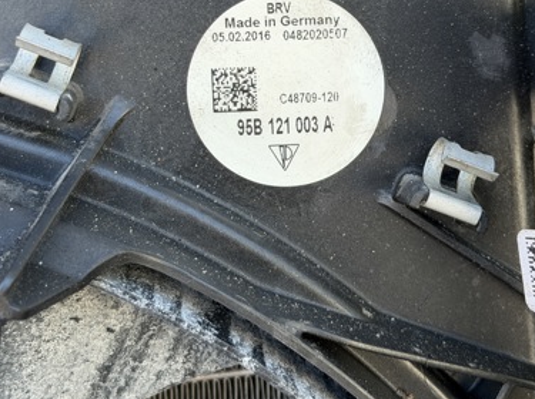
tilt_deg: -19.6
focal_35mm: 82
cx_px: 295
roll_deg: +6.2
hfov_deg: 23.9
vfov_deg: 17.9
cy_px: 135
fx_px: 1265
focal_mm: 6.76
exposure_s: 1/165
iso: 80
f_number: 1.78
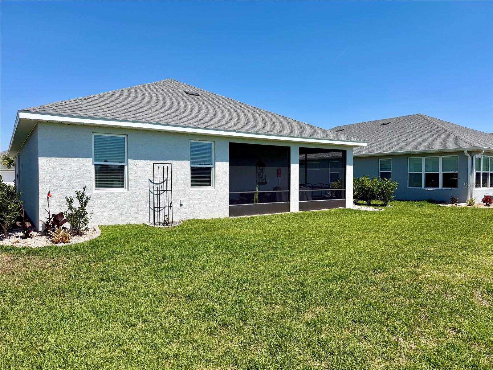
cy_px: 185
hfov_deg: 71.6
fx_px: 342
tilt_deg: -1.4
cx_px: 246
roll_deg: -0.1
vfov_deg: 56.8
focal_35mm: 24
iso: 80
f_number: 1.78
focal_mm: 6.76
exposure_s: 1/5319
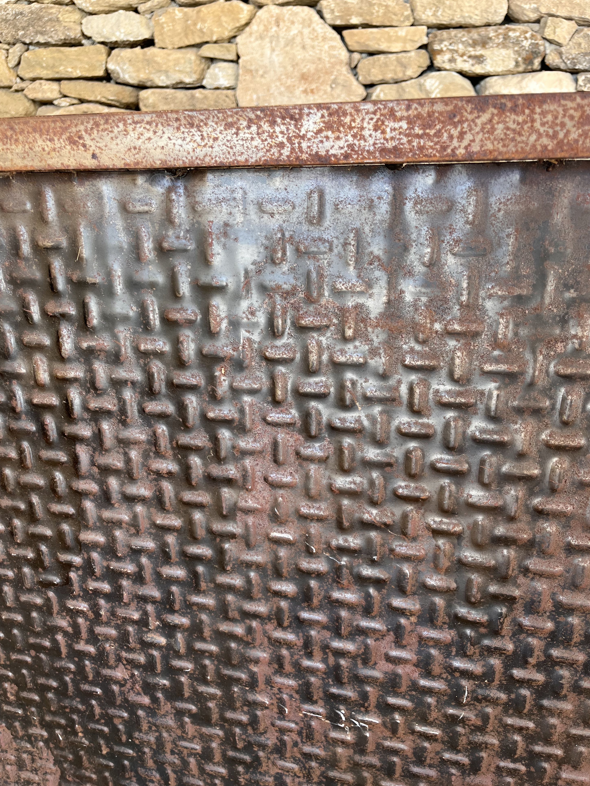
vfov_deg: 65.3
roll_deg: +1.7
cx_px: 294
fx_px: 614
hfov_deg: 51.4
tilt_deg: -20.9
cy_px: 391
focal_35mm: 27
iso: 40
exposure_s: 1/175
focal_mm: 5.1
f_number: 1.6
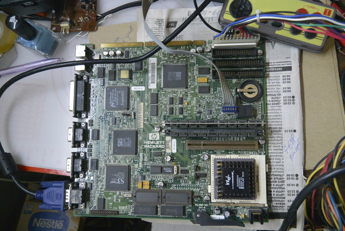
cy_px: 116
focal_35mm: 29
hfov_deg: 63.6
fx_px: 278
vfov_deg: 45.0
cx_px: 172
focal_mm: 11
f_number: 3.5
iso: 1250
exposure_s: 1/60
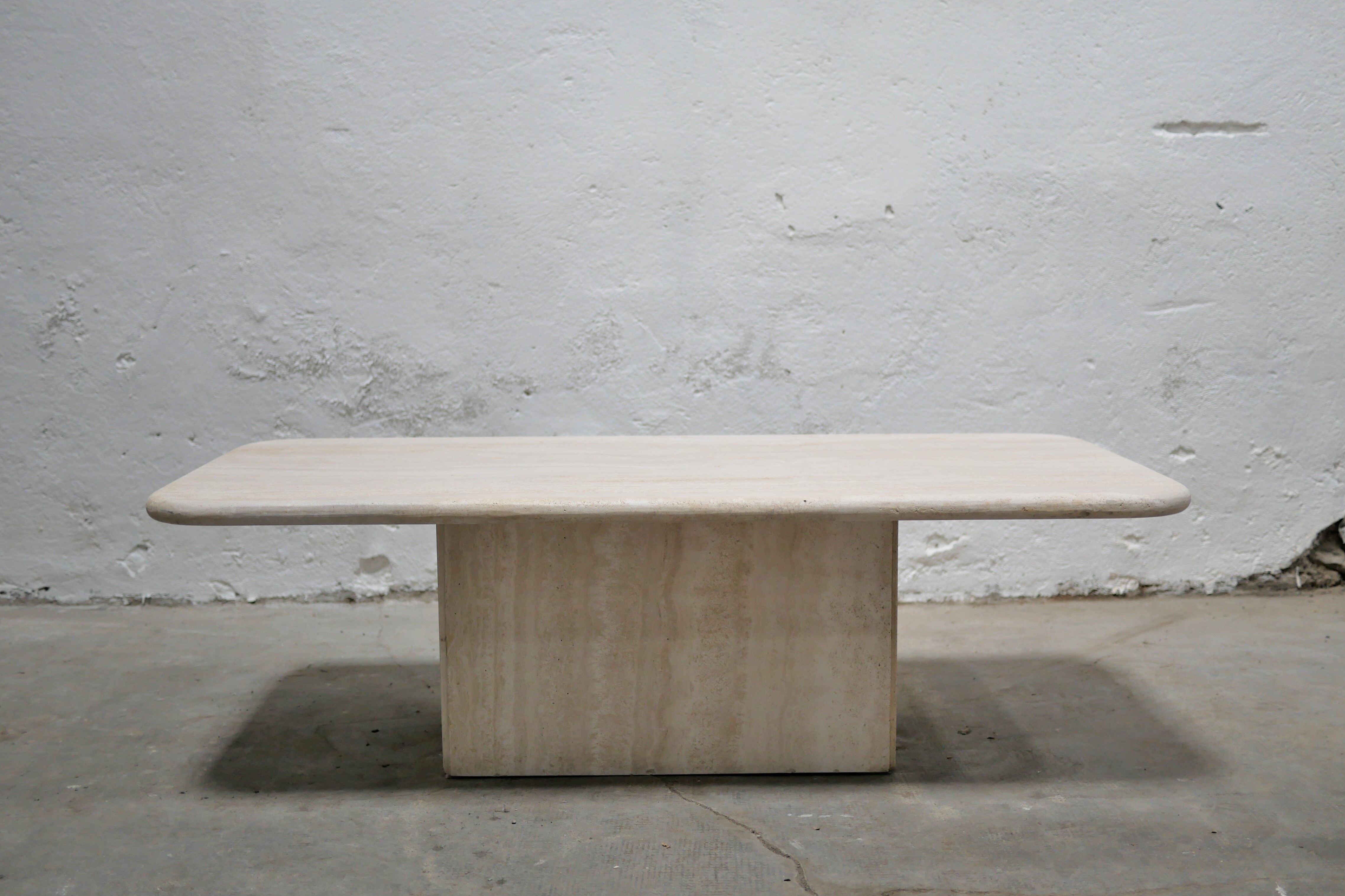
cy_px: 412
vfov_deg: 31.9
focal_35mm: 42
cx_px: 674
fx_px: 1569
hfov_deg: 46.4
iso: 200
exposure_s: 1/125
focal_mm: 20
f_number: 1.7
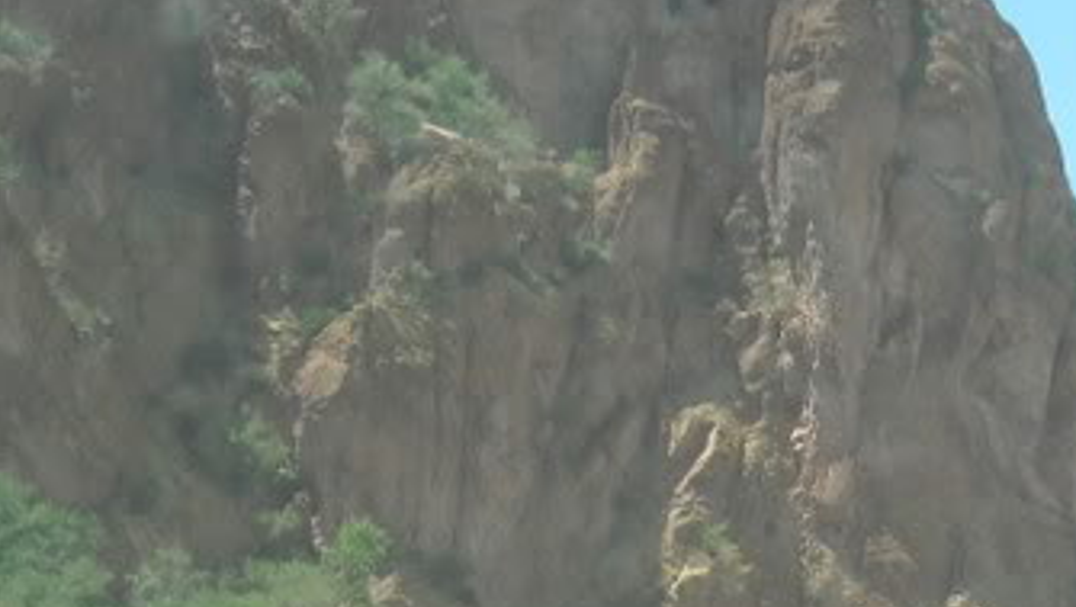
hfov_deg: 22.8
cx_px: 970
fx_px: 2598
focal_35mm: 91
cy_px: 793
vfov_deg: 12.9
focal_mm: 5.7
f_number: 2.8
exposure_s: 1/478
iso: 64
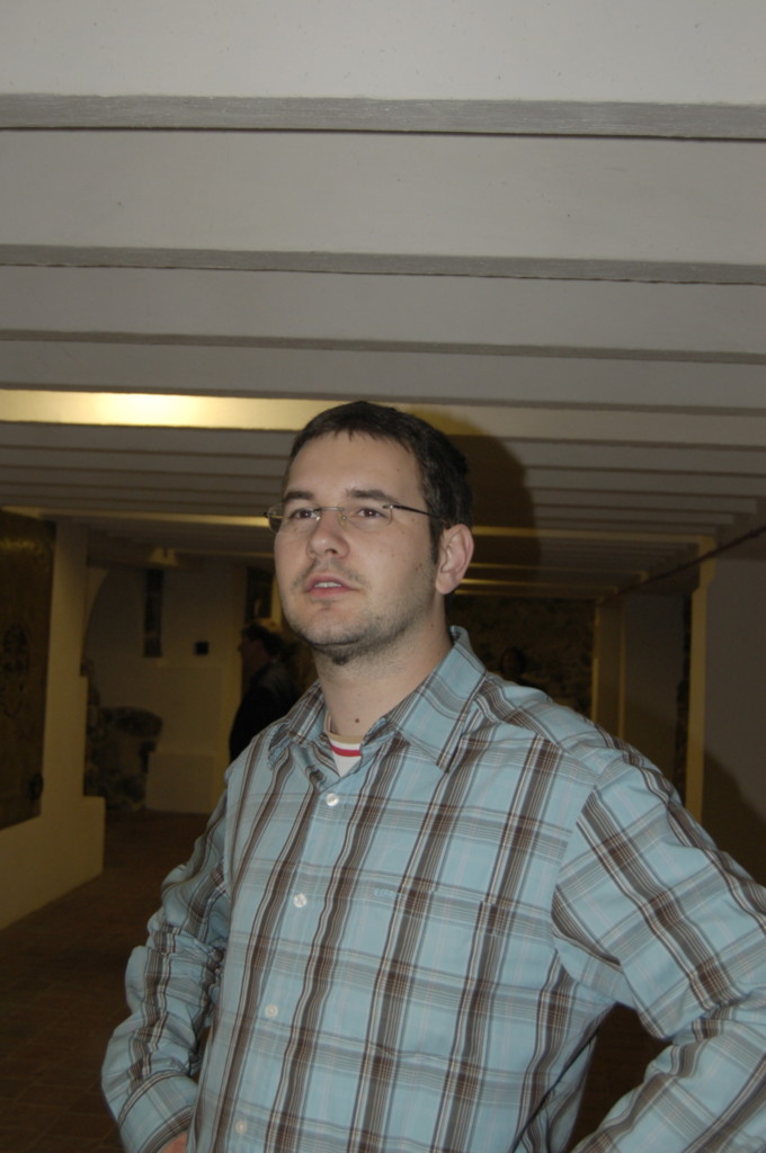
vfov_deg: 46.5
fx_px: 1344
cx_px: 383
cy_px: 576
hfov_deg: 31.8
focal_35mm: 42
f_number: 4.2
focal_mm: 28
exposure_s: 1/60
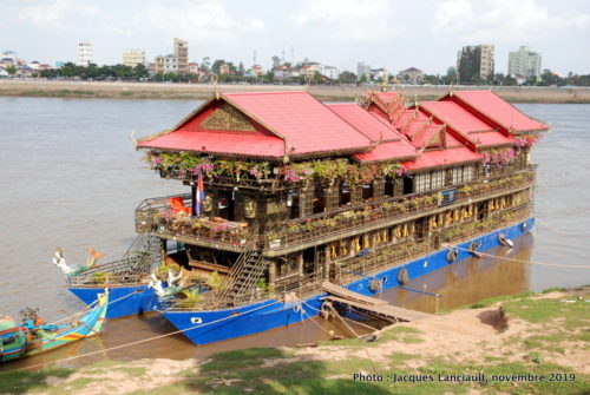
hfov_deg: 42.3
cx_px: 295
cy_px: 198
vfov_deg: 29.0
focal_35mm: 46
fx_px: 763
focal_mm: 31
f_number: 9
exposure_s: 1/320
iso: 400
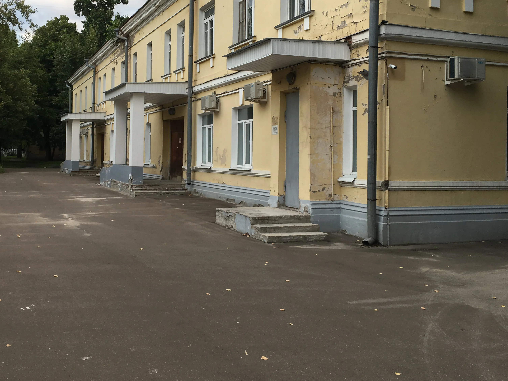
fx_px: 572
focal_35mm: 39
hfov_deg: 47.6
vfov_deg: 36.6
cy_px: 142
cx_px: 203
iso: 25
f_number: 2.2
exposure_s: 1/222
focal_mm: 4.15
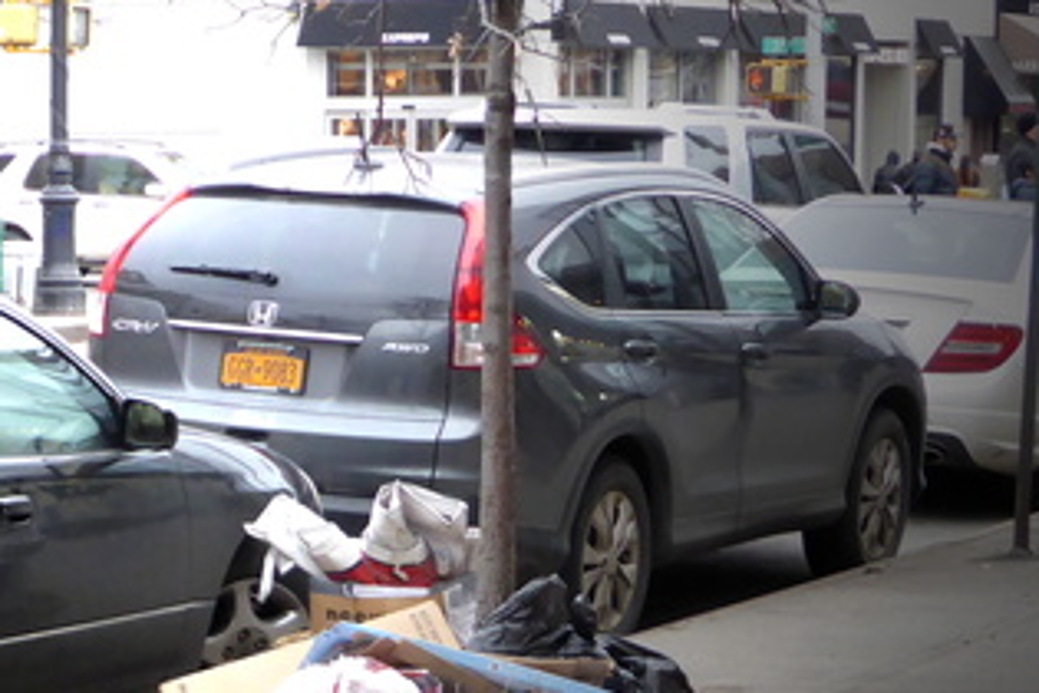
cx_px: -254
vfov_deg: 10.7
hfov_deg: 15.4
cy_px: 574
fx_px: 3694
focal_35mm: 128
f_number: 4.2
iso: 250
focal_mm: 8.5
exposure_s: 1/60
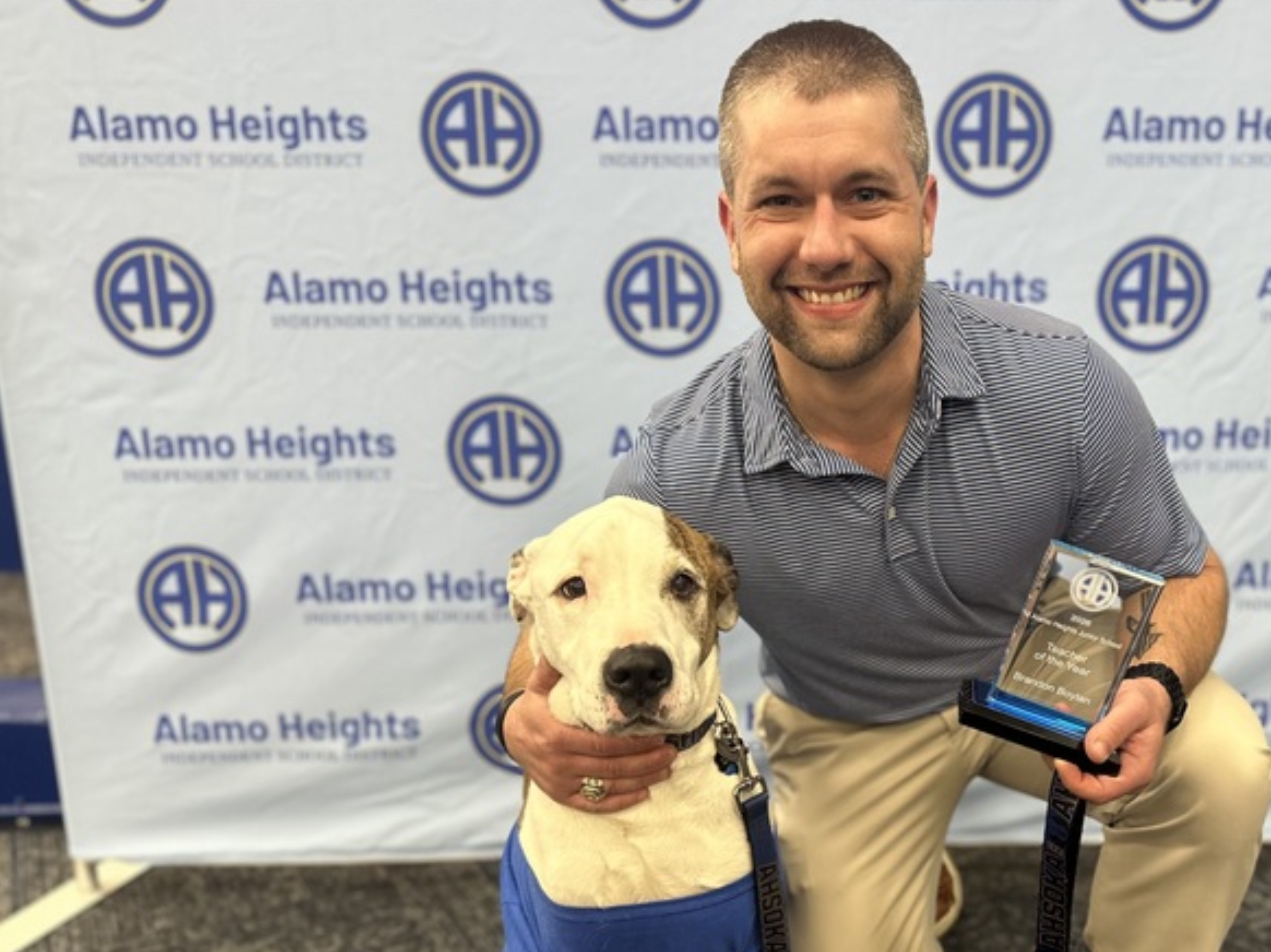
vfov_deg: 42.7
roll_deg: +0.6
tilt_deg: -11.6
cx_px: 839
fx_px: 1211
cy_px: 581
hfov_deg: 54.3
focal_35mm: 33
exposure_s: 1/60
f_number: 1.78
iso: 250
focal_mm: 6.86
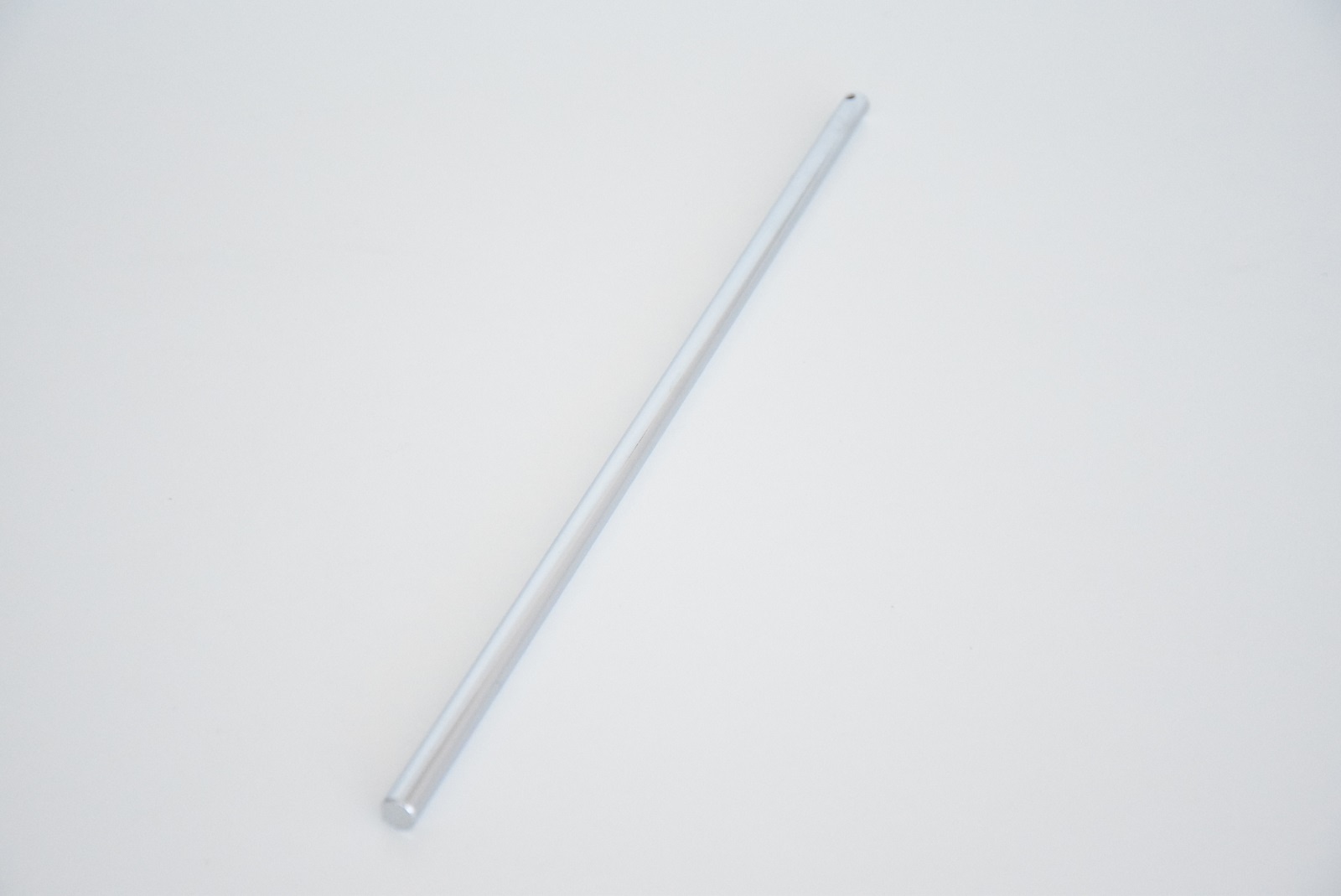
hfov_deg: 23.4
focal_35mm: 87
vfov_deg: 15.7
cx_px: 670
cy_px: 448
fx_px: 3243
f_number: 5
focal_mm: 58
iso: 6400
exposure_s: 1/320
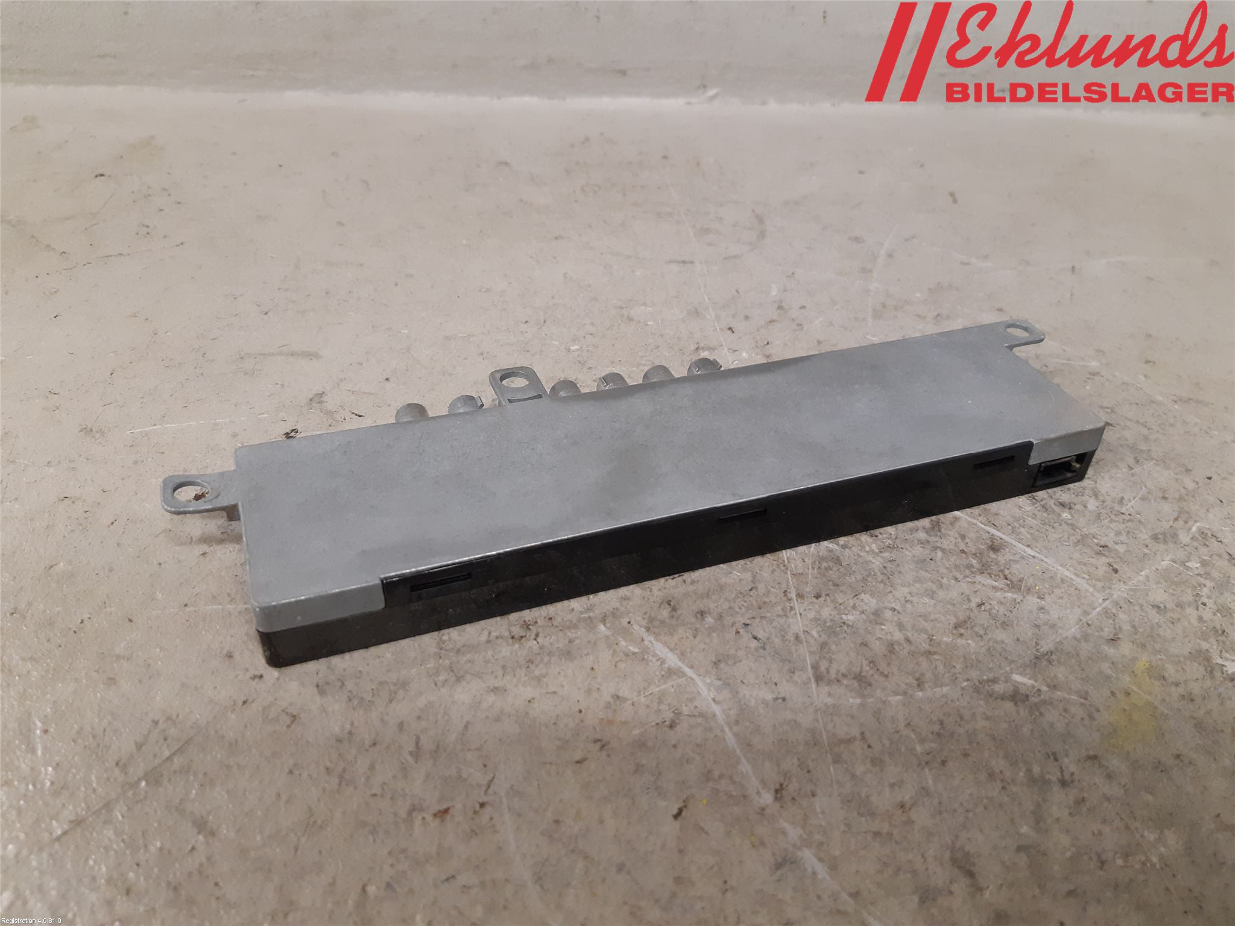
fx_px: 928
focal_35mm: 26
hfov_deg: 67.3
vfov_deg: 53.1
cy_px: 463
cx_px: 618
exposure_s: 1/50
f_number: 1.7
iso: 200
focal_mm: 3.93
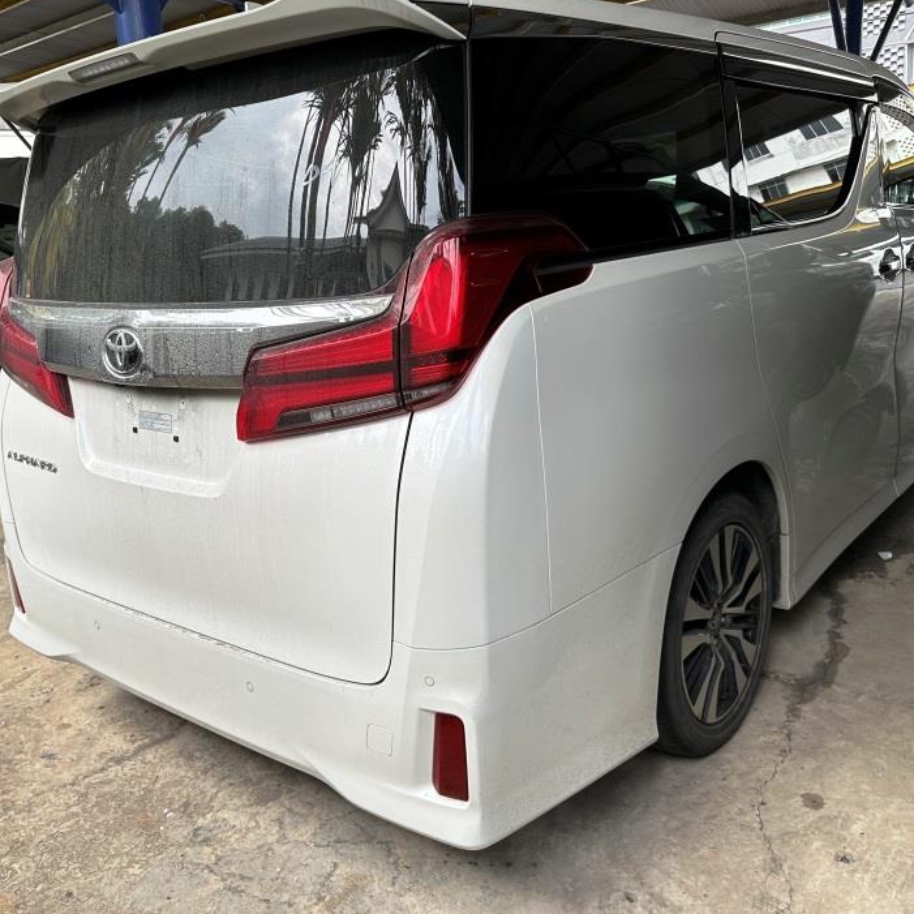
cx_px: 386
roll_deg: +5.8
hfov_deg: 52.3
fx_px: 926
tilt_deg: -13.5
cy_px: 433
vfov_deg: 52.5
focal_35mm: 31
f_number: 1.78
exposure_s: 1/475
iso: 80
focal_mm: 6.86
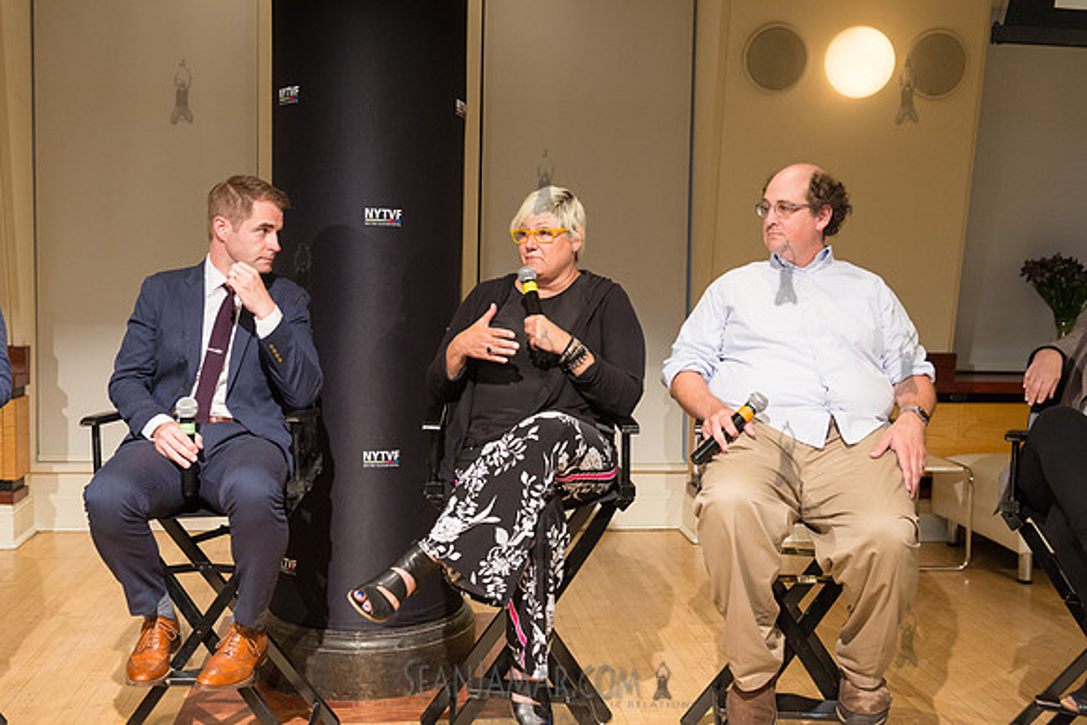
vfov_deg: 33.4
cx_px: 544
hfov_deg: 48.4
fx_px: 1208
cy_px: 362
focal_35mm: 40
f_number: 4
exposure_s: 1/200
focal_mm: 40
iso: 2500
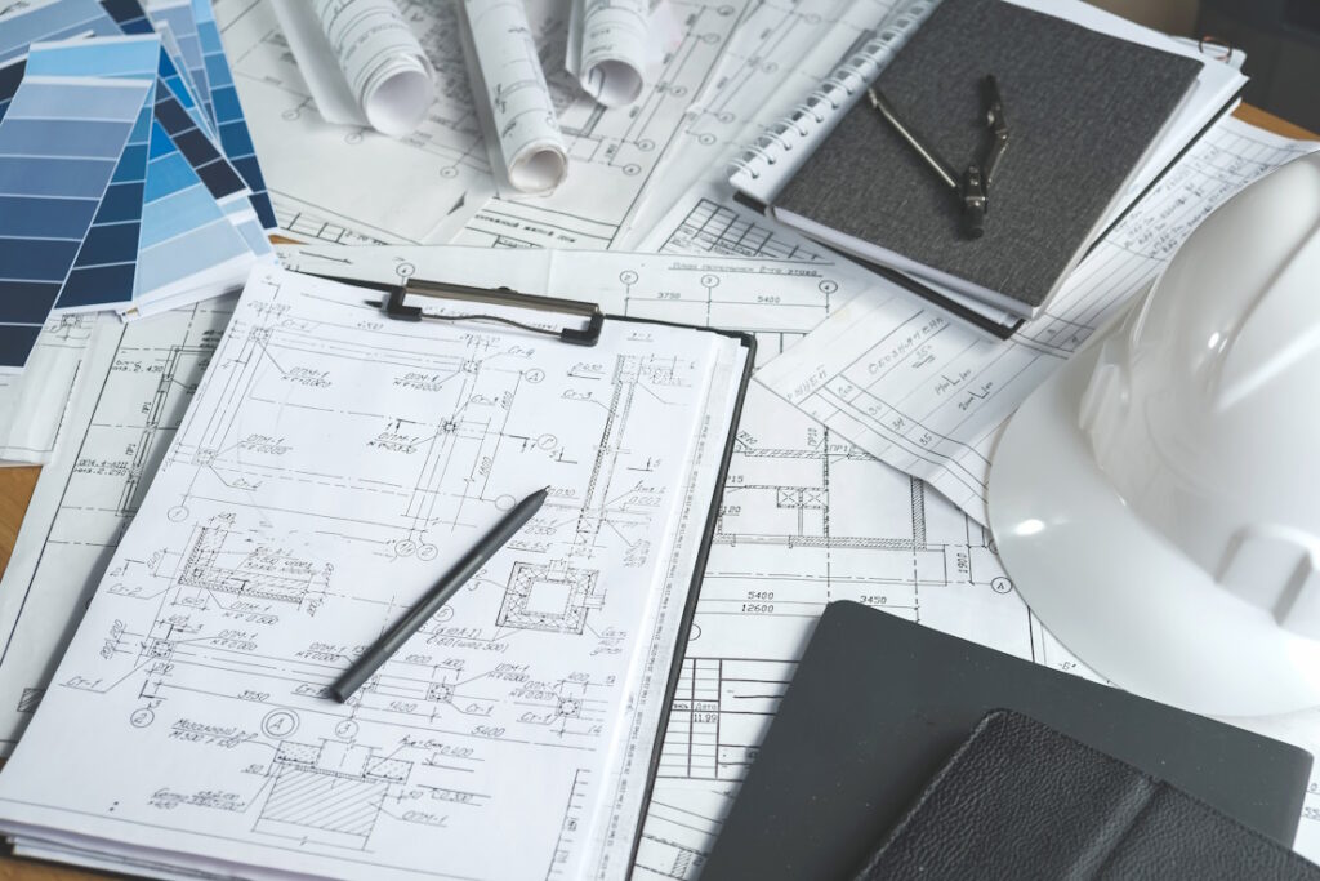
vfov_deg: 26.5
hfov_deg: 38.9
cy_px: 440
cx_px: 660
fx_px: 1870
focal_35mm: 51
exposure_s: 1/180
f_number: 4
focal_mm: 34.3
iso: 160
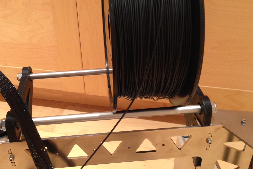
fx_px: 295
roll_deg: +4.4
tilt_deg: -31.8
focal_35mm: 42
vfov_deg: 31.7
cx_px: 108
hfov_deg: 46.3
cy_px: 63
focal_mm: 4.12
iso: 160
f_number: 2.4
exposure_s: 1/20
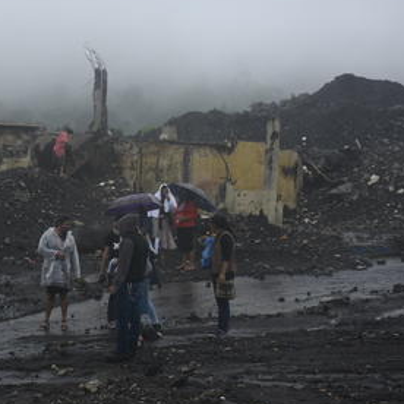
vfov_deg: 23.3
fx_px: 977
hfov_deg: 22.9
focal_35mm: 74
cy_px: 234
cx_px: 53
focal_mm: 32
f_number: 5.6
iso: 250
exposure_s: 1/320
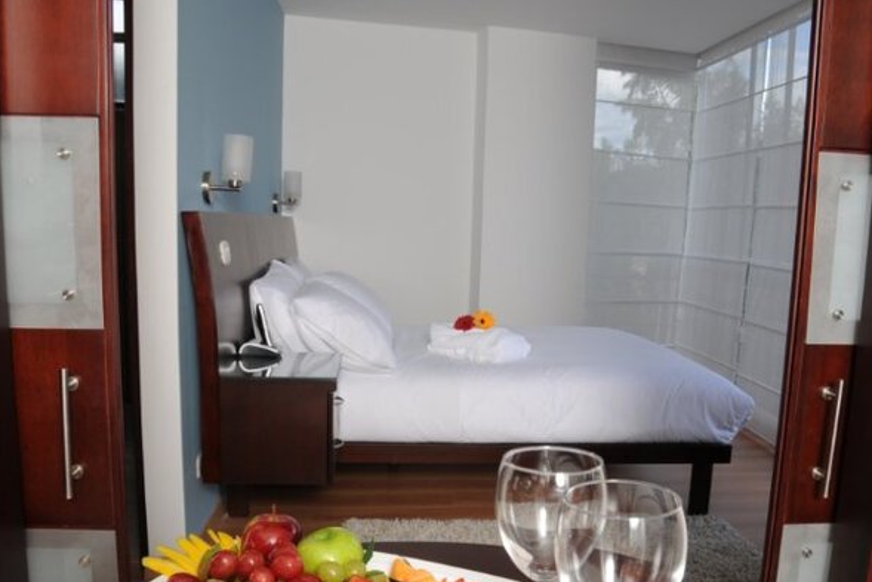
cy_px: 349
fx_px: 799
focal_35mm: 33
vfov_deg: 39.8
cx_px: 457
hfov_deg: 57.2
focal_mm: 18
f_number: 10
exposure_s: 1/80
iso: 200
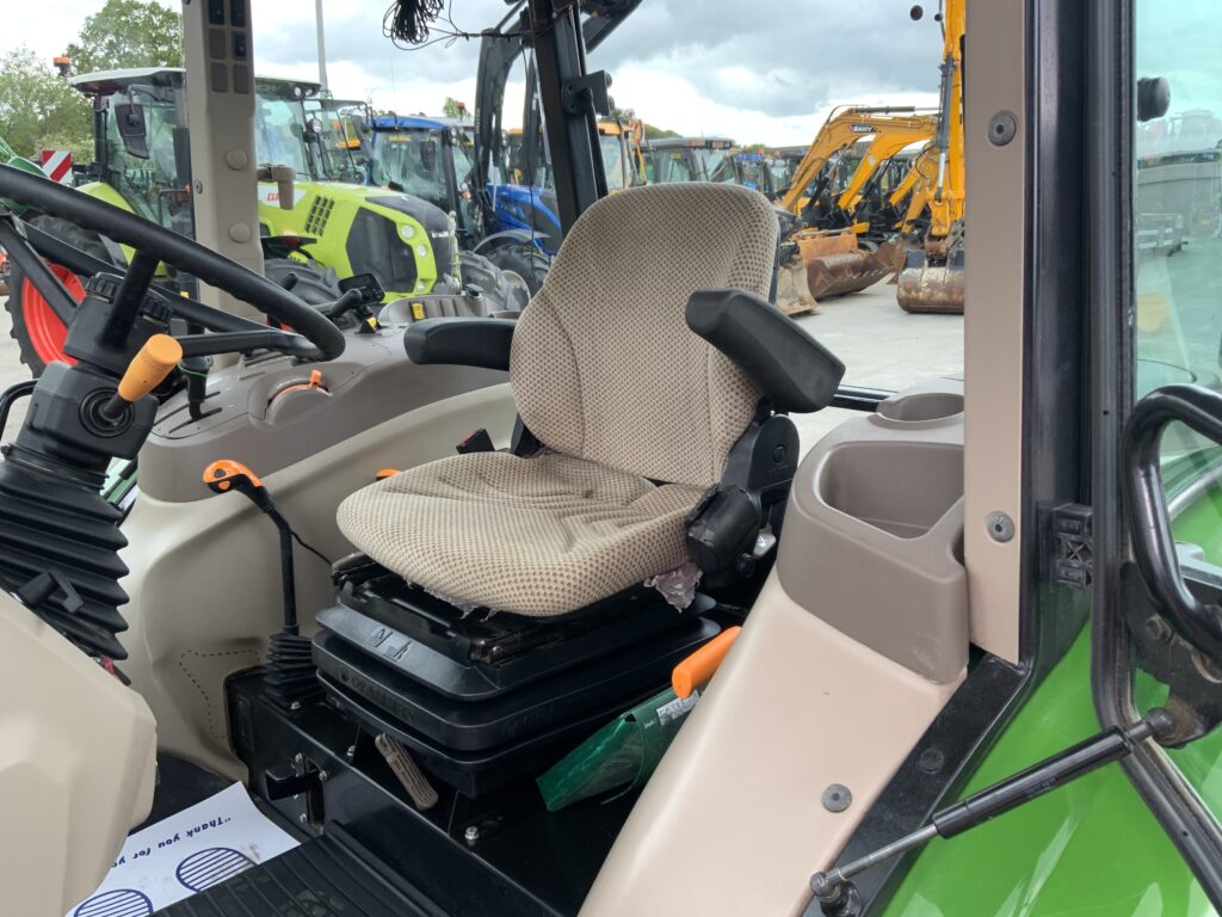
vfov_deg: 48.2
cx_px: 611
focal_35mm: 29
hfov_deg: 61.7
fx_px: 1024
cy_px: 458
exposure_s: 1/122
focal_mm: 3
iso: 25
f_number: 1.8
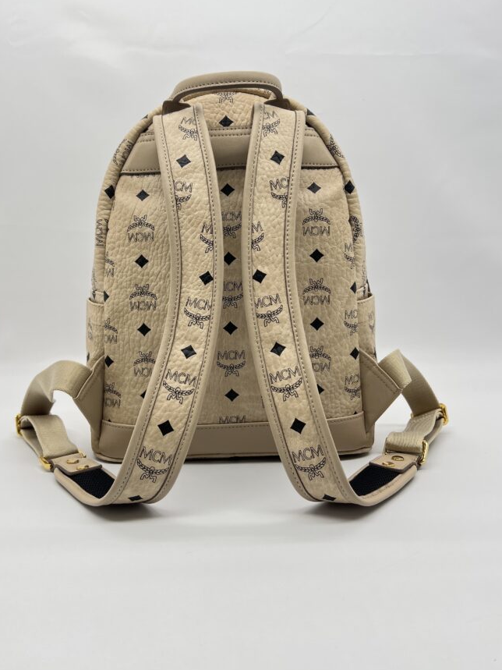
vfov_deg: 58.3
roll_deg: +0.2
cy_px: 307
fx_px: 600
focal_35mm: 31
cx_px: 229
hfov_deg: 45.4
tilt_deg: -6.2
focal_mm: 5.7
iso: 32
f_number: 1.5
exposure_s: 1/132
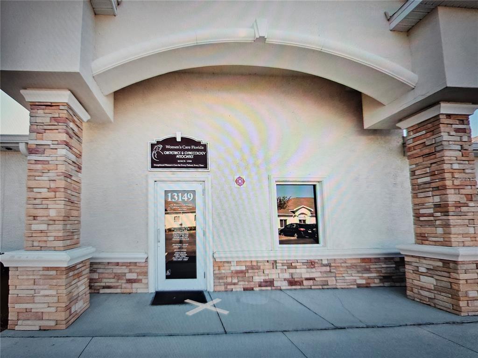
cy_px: 179
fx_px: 318
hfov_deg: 73.9
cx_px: 239
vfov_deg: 58.9
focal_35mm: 23
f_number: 1.7
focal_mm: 6.3
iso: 125
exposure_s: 1/120
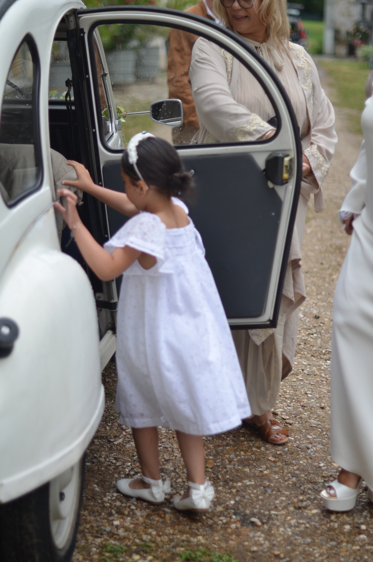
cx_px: 186
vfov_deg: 27.0
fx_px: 1171
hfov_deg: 18.1
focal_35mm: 75
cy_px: 281
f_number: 1.6
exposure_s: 1/2000
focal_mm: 50
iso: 200
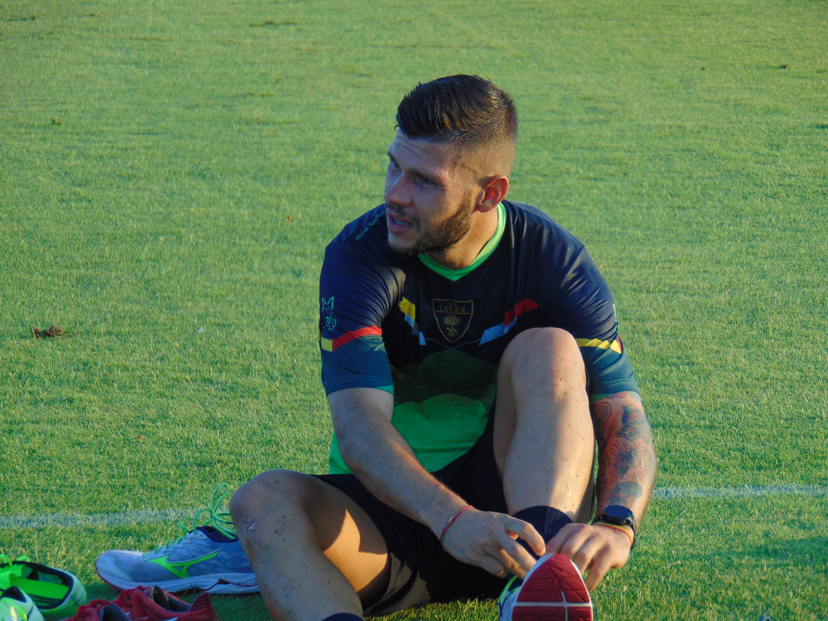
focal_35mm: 250
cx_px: 414
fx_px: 5980
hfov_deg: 7.9
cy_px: 310
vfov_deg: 5.9
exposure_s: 1/160
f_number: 4.1
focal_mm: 44.9
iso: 100
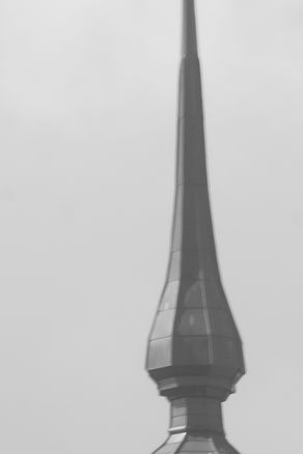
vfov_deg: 1.2
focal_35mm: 1711
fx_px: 21600
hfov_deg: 0.8
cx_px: 657
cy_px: 732
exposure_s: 1/30
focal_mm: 250
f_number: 16
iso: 100
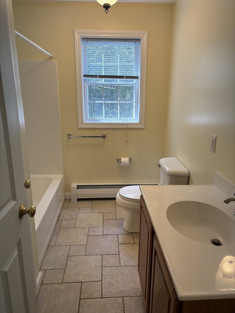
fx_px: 235
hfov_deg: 53.1
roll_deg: -0.7
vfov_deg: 67.3
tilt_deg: -15.4
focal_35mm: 26
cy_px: 156
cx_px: 118
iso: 80
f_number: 1.6
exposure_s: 1/120
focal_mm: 5.96
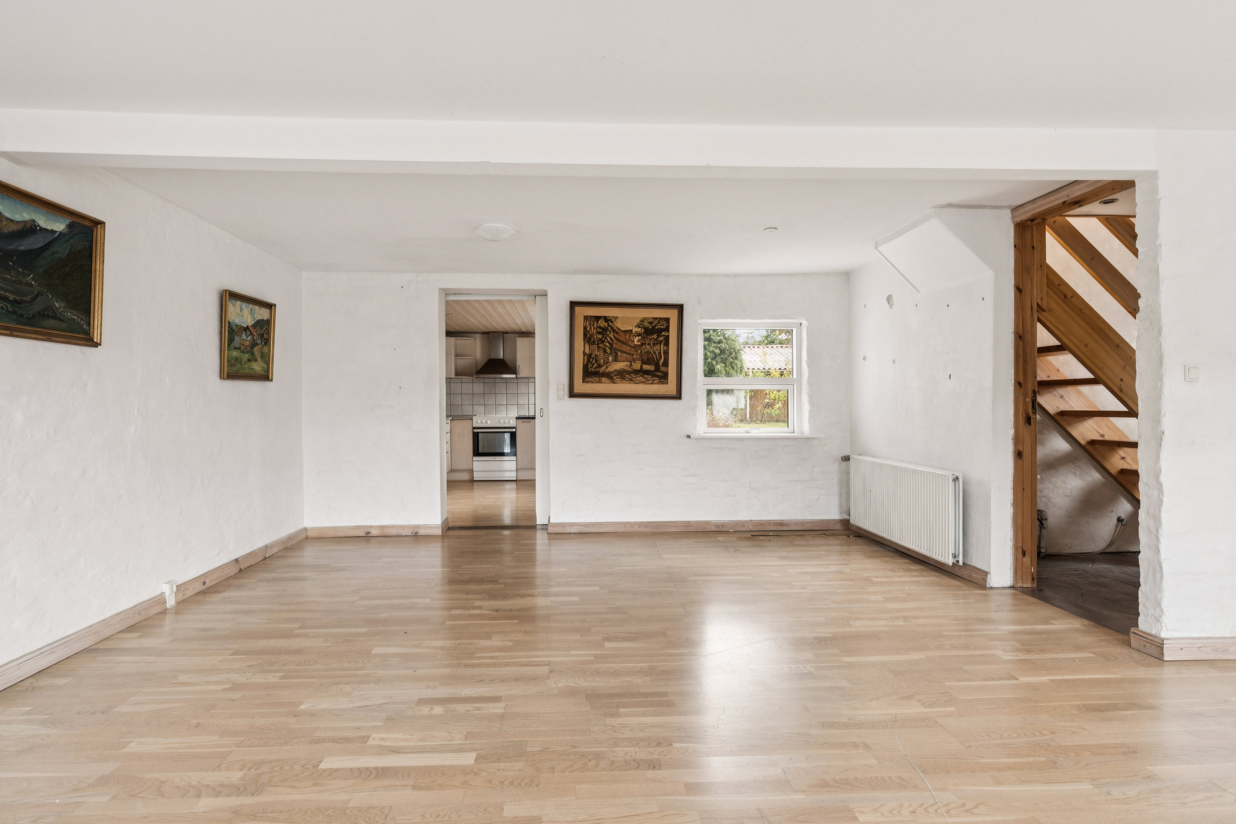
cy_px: 412
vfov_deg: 64.6
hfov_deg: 86.9
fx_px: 652
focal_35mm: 19
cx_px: 618
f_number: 11
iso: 800
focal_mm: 19
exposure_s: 1/10
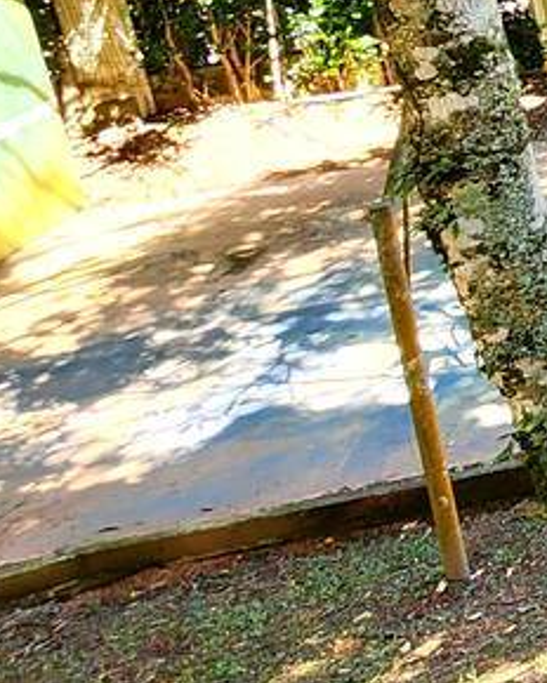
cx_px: 1570
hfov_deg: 12.2
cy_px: -113
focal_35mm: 63
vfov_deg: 26.9
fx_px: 1275
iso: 50
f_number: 2.2
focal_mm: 2.2
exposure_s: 1/60.2
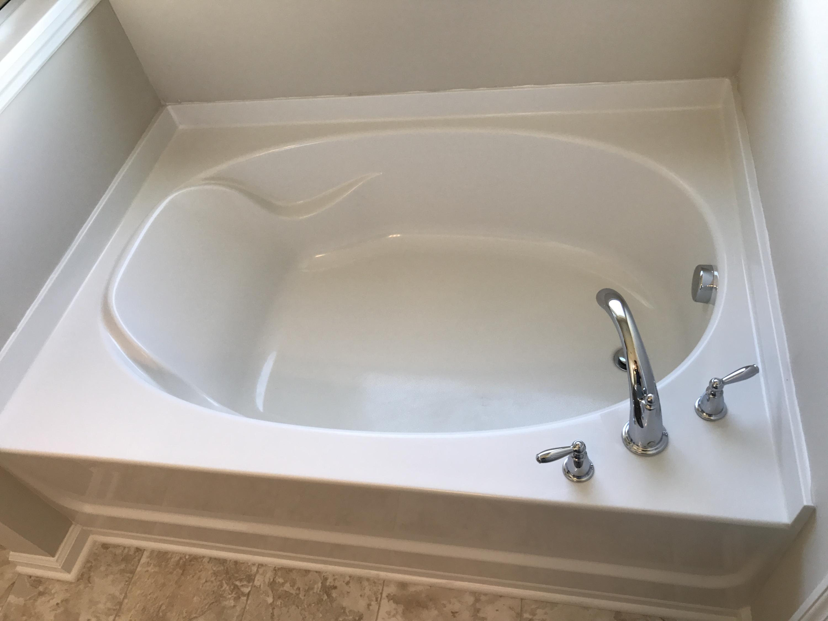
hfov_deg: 63.4
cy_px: 310
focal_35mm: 28
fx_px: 670
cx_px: 414
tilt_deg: -49.9
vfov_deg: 49.7
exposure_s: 1/120
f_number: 1.8
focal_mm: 3.99
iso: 32
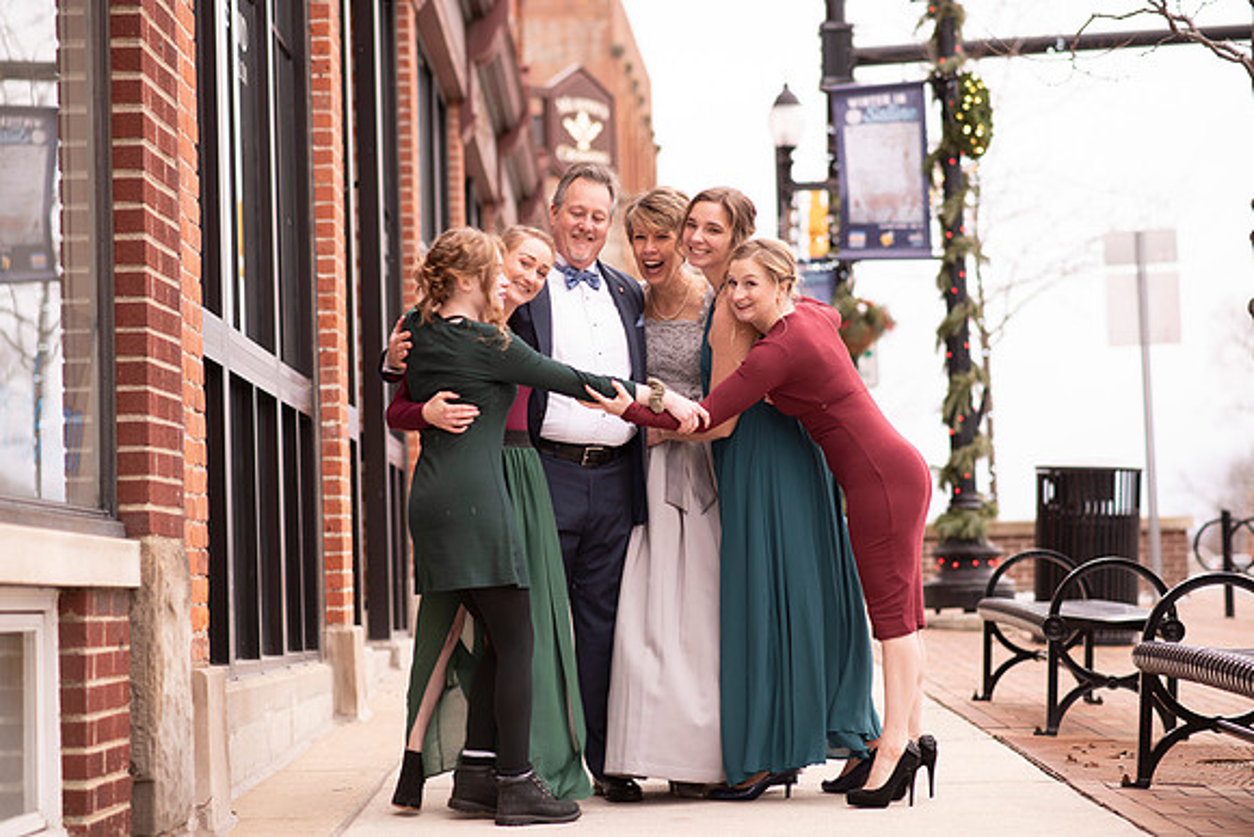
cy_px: 418
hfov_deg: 23.9
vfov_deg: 16.1
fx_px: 2961
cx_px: 627
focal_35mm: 85
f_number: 2.5
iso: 100
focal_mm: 85
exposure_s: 1/100
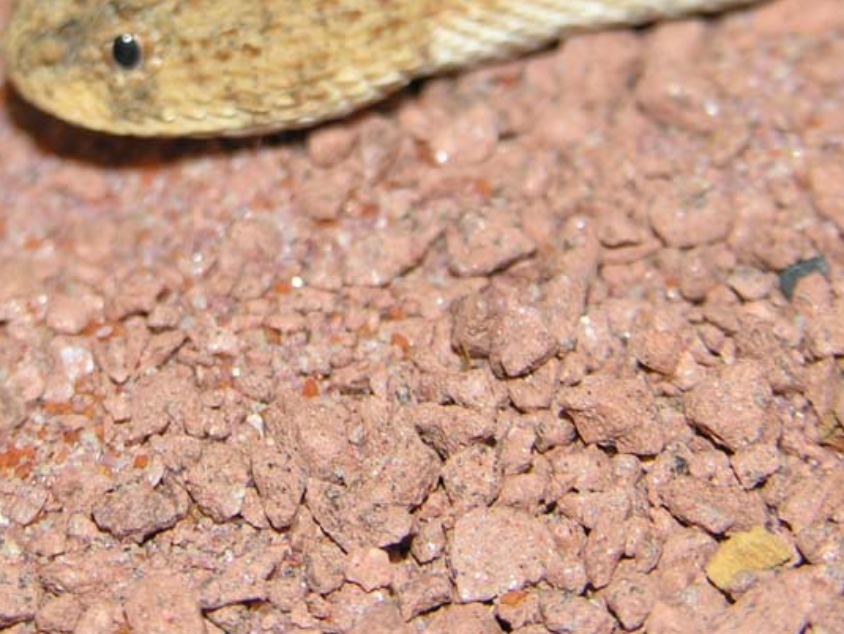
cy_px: 2
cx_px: 144
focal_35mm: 316
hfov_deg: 6.3
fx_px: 7710
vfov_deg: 4.7
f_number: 3.8
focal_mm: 35.9
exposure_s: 1/60.1
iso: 50
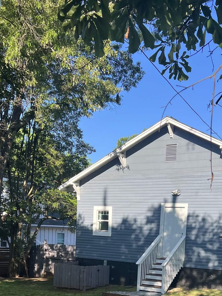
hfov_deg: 30.7
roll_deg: -3.3
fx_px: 402
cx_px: 144
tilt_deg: -4.4
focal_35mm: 47
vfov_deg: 37.9
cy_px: 263
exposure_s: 1/1531
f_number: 1.5
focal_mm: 5.7
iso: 50
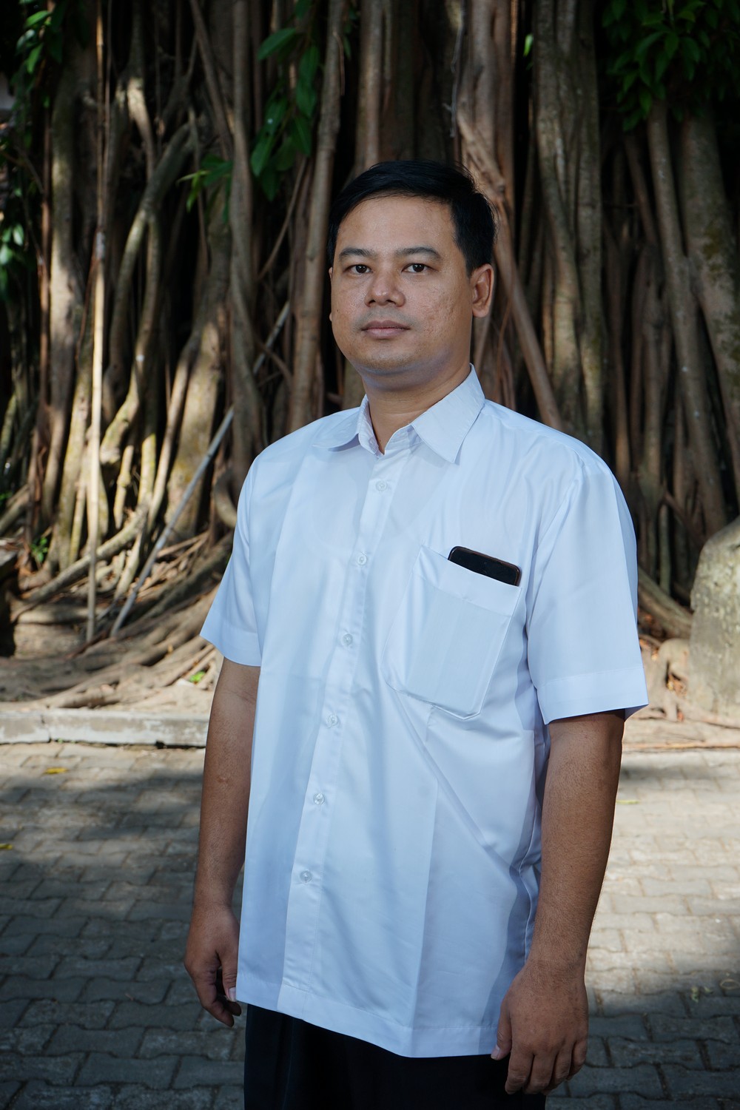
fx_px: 1542
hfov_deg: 27.0
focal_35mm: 50
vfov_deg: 39.6
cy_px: 555
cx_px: 370
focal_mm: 50
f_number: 8
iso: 125
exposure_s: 1/160
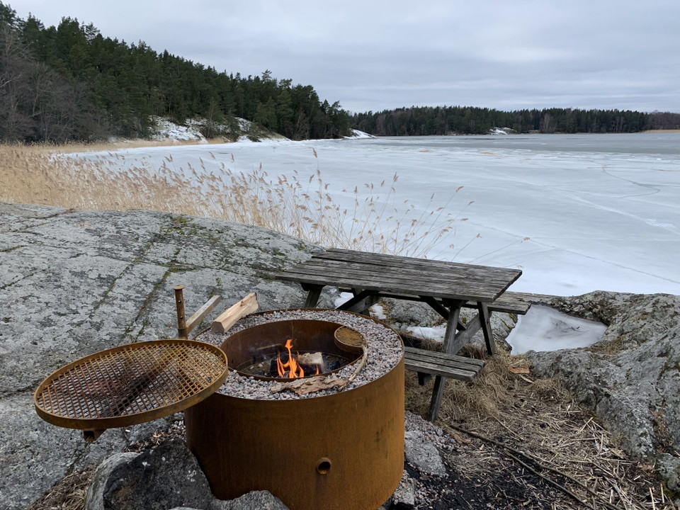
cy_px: 255
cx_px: 340
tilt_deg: -13.9
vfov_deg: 53.1
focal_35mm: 26
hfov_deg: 67.3
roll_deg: +1.2
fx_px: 511
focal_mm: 4.25
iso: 25
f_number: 1.8
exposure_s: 1/796
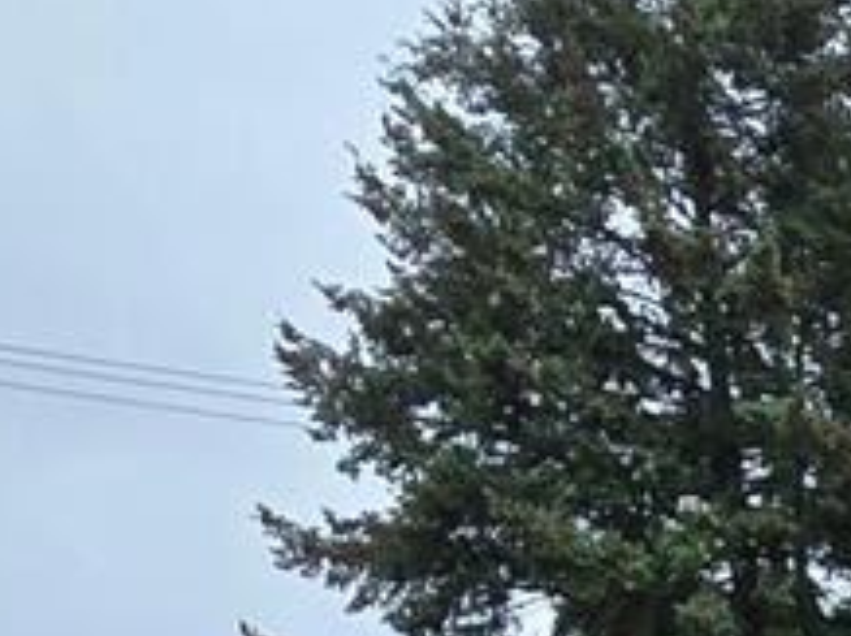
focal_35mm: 86
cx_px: 1386
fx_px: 2112
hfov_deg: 19.1
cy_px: 1654
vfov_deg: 12.3
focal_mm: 2.2
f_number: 2.2
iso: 50
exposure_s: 1/1563
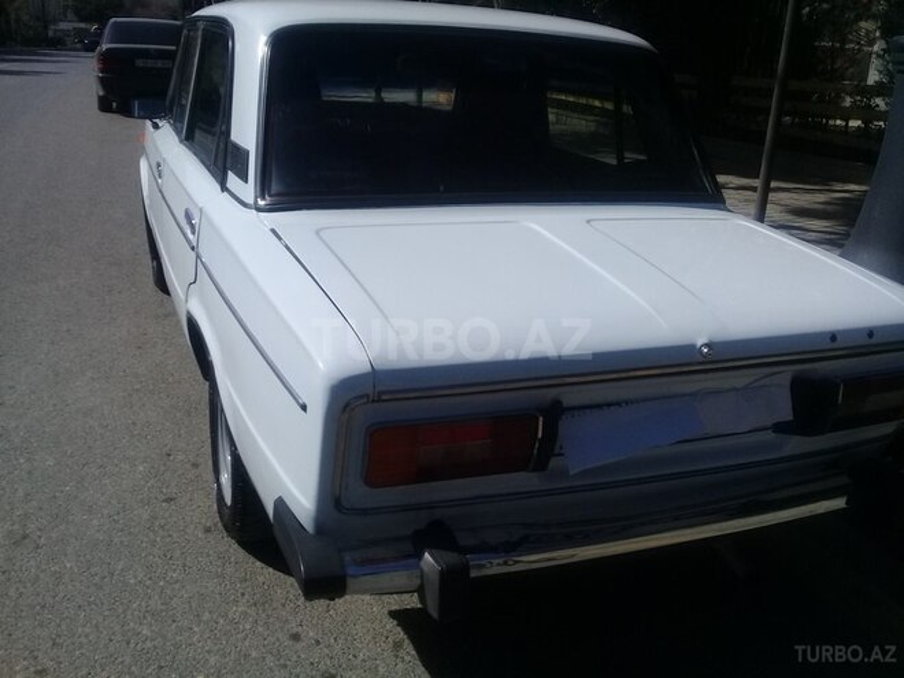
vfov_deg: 45.4
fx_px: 810
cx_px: 452
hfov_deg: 58.4
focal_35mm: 31
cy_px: 339
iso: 50
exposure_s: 1/2778
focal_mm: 3.3
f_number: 2.2
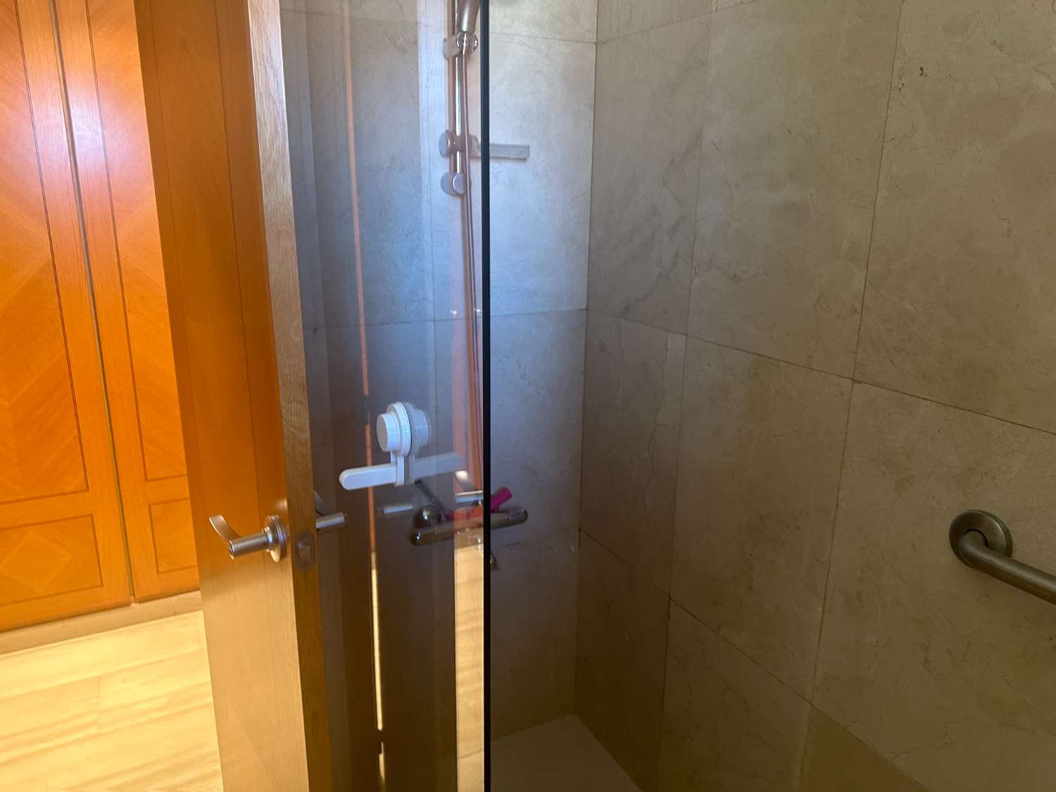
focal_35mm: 24
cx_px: 528
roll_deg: -1.4
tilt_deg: -14.0
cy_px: 396
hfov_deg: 71.6
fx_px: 732
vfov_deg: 56.8
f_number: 1.78
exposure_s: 1/50
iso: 400
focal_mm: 6.86
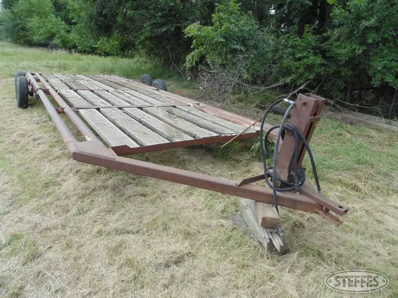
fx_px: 253
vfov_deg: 61.1
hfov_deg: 76.4
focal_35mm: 22
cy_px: 149
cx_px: 199
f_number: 3.1
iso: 80
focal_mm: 4
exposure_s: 1/500
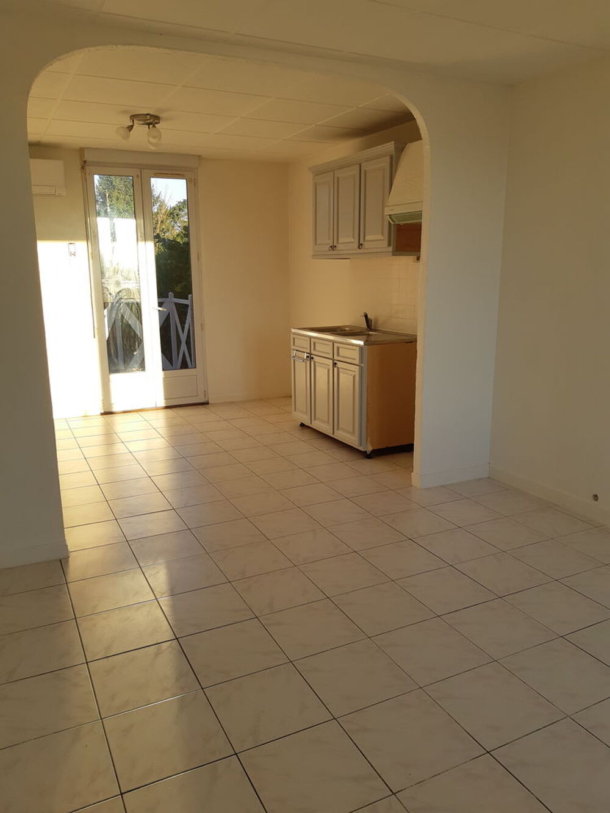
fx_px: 611
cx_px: 305
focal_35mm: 26
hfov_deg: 53.1
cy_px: 406
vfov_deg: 67.3
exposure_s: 1/337
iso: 40
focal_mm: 3.93
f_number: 1.7
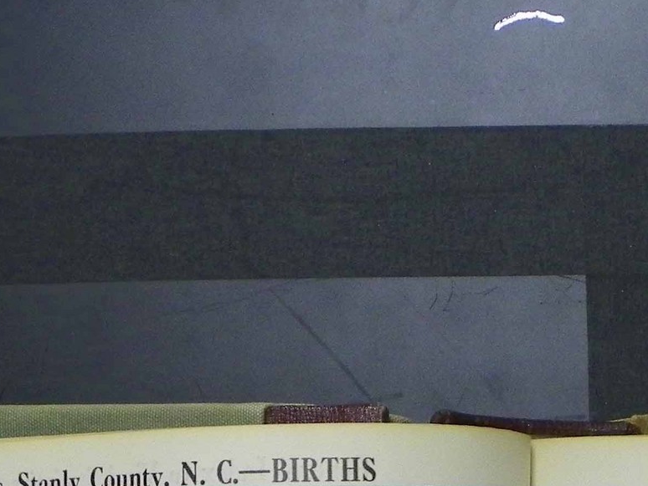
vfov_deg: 15.1
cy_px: 616
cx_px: 617
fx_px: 1760
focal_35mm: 94
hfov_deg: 20.3
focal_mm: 4.6
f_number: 2.8
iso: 125
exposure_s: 1/30
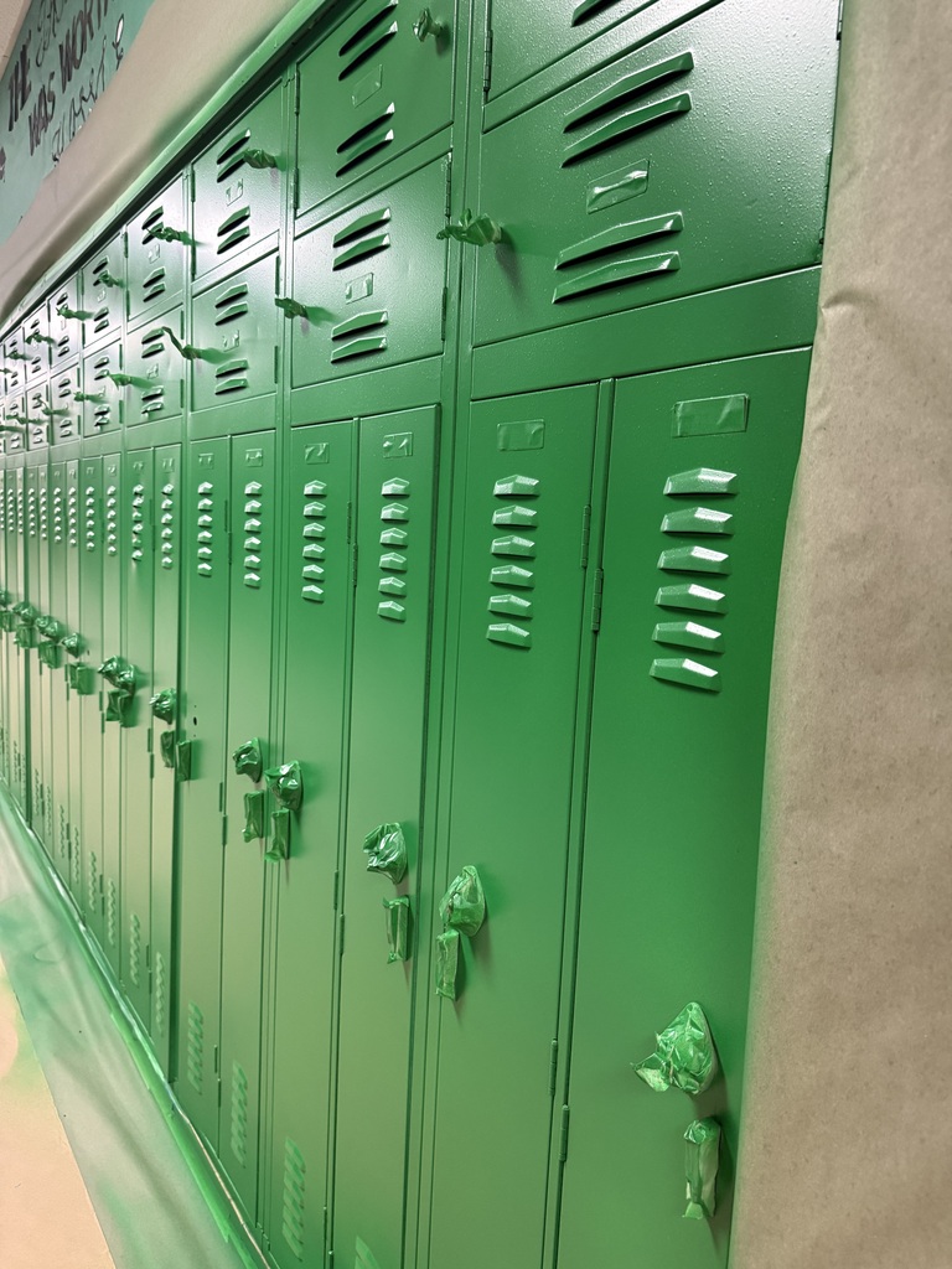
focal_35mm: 24
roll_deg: -3.4
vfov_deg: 71.6
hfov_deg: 56.8
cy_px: 634
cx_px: 476
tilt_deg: -6.5
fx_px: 880
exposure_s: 1/60
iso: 400
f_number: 1.78
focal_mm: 6.76
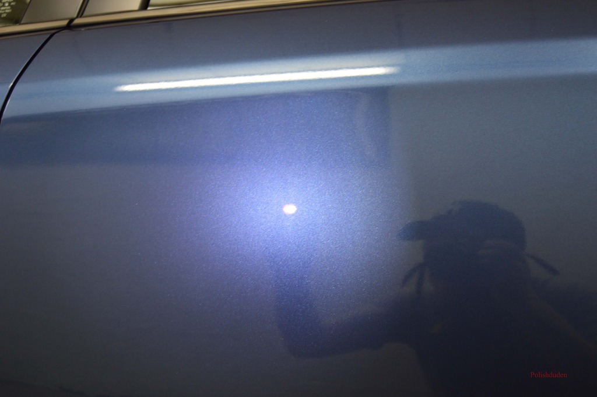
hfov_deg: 55.1
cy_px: 198
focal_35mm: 34
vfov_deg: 38.3
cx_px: 298
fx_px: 572
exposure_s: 1/60
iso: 400
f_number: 3.8
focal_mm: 23
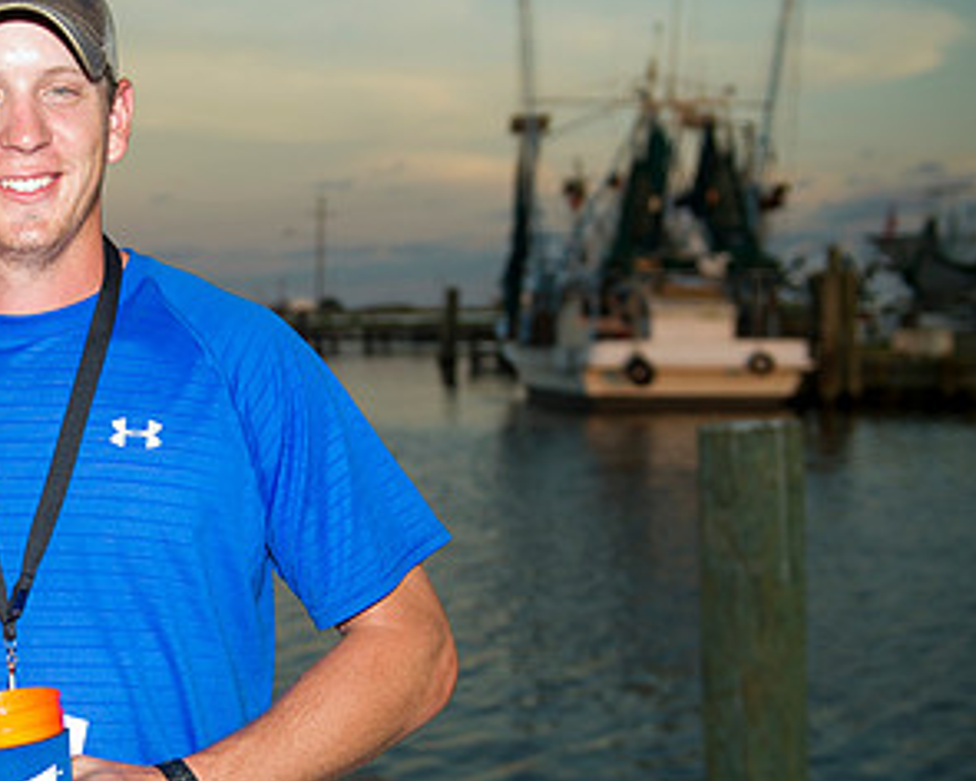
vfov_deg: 21.8
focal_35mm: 70
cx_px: 66
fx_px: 2022
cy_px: 493
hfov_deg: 26.1
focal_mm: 38
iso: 125
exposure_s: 1/200
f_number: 3.5
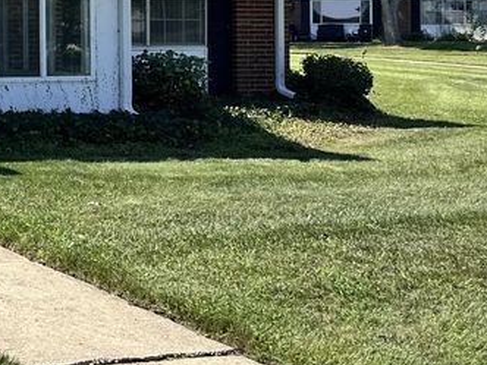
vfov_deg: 19.4
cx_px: -252
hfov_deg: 21.8
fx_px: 1041
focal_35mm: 74
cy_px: 9
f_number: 1.78
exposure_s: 1/2525
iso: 80
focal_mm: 6.86
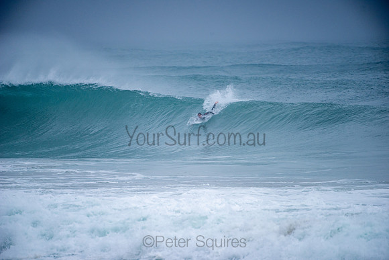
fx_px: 5404
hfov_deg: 4.1
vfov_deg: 2.8
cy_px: 130
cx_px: 194
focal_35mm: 500
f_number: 5.6
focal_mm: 500
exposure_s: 1/1000
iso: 250
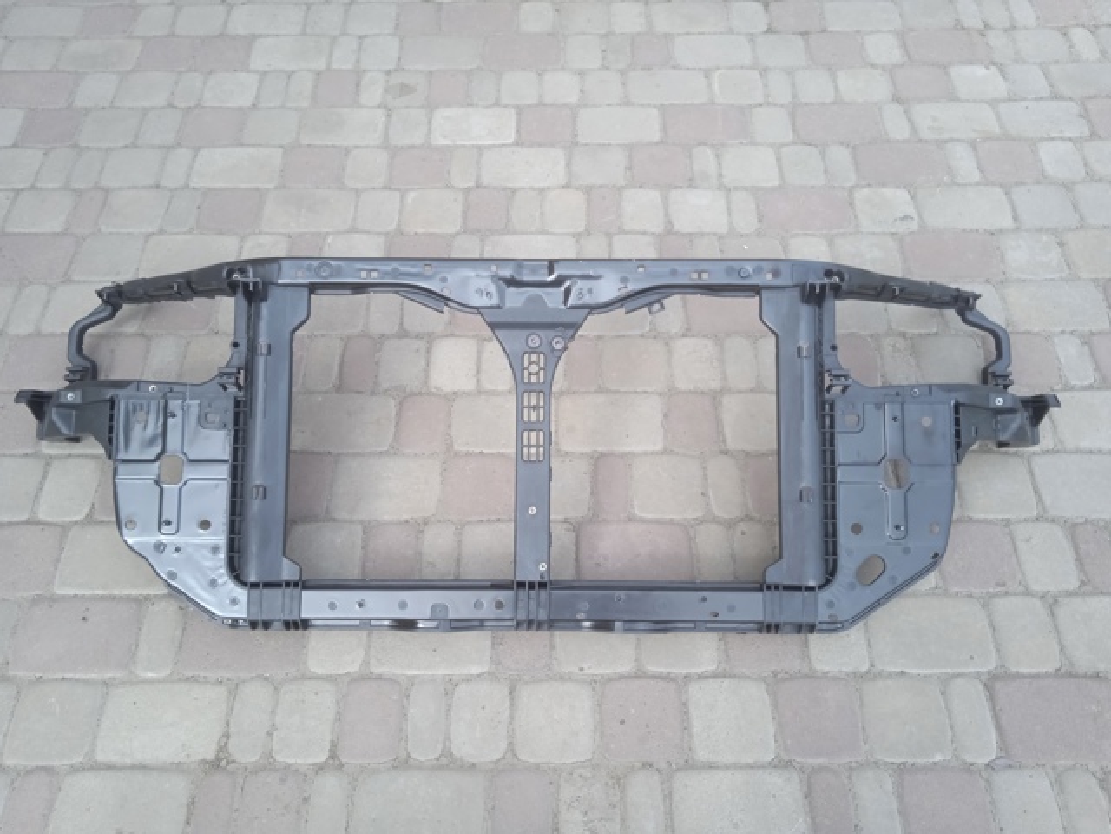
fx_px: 899
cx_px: 556
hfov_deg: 63.4
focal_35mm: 28
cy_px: 417
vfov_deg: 49.7
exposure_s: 1/209
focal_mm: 3.43
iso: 100
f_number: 2.2
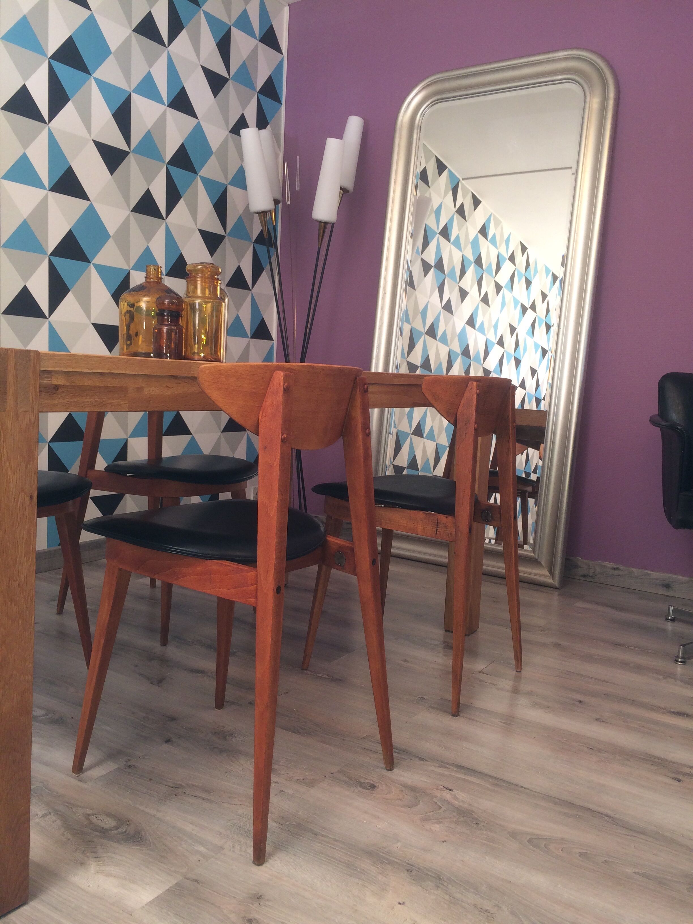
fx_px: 774
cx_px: 346
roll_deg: -1.3
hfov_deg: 48.2
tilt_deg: -10.2
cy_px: 462
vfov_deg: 61.7
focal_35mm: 29
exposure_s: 1/33
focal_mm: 4.15
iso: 64
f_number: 2.2
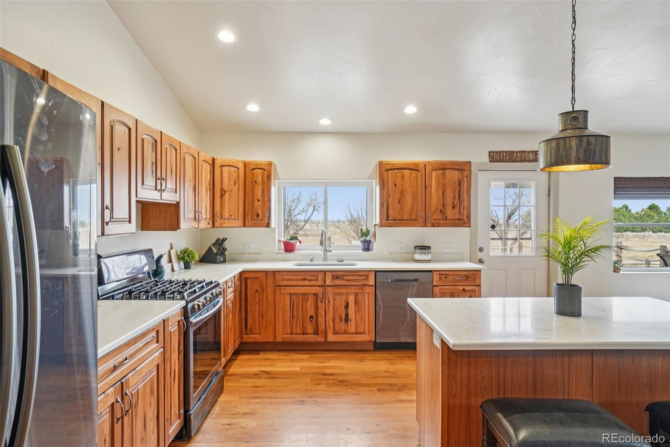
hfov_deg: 81.2
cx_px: 335
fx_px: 391
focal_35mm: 21
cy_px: 224
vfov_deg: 59.5
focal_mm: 14
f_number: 8
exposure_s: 1/25
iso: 400
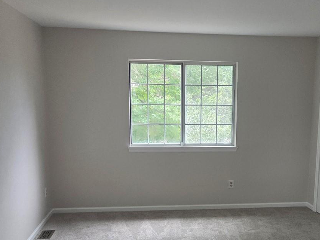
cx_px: 206
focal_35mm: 44
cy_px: 177
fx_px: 407
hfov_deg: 42.5
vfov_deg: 32.3
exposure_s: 1/120
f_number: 1.8
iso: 250
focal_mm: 5.4
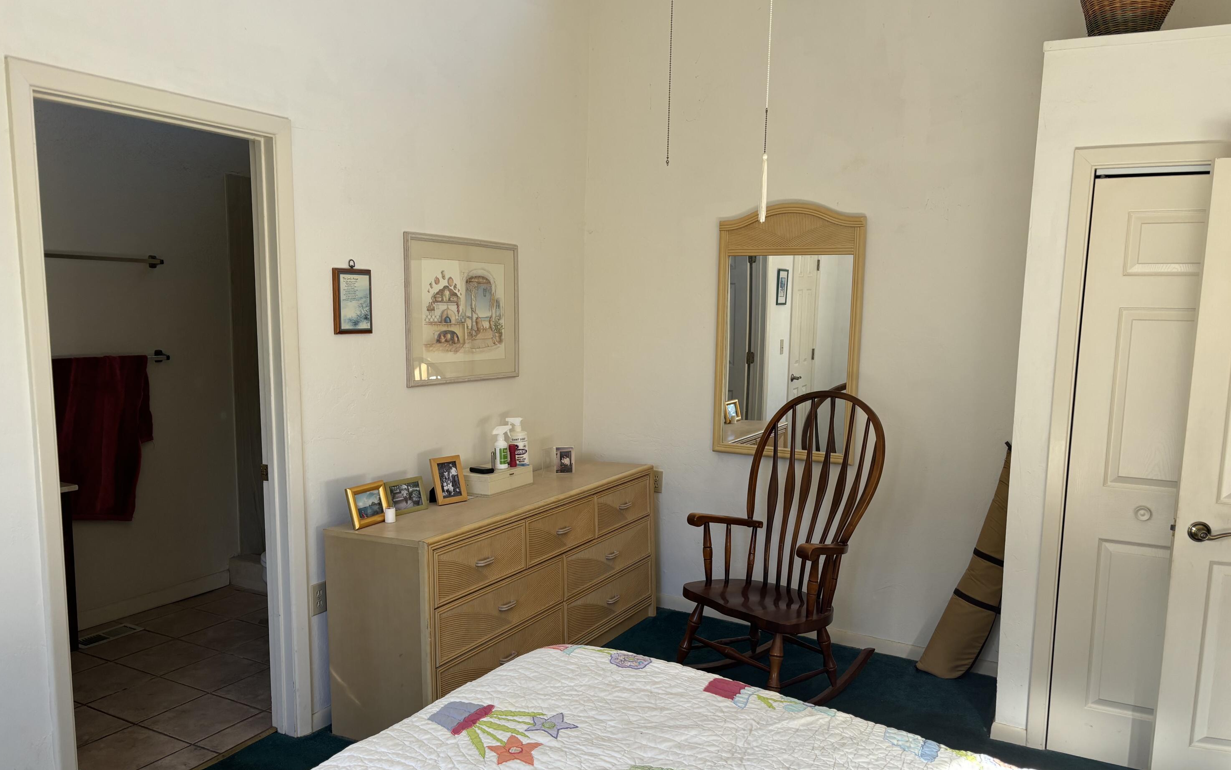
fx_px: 939
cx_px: 619
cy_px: 422
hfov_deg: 66.5
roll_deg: -1.4
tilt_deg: -7.5
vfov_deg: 44.5
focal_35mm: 28
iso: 80
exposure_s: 1/121
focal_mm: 5.96
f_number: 1.6
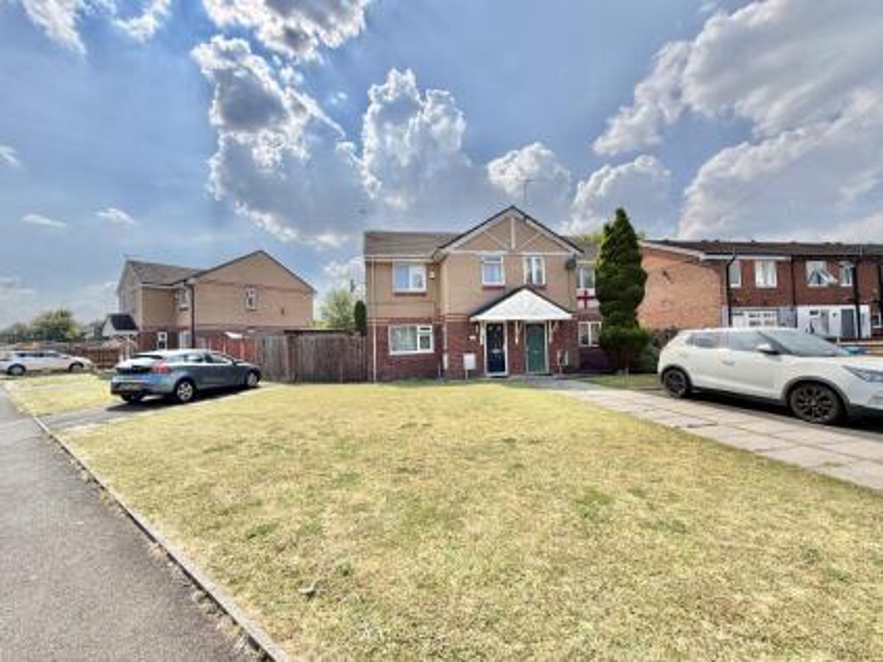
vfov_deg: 85.6
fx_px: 357
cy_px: 331
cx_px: 442
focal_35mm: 14
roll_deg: +0.0
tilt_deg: +1.8
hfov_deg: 102.1
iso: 32
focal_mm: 2.22
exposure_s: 1/1259
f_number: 2.2
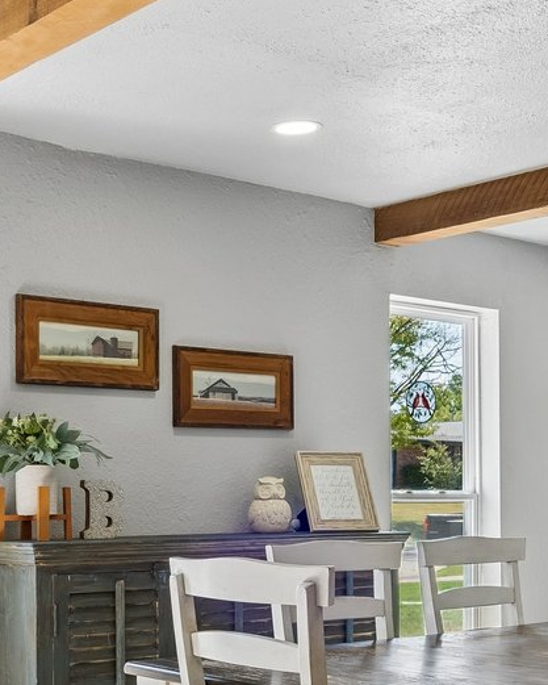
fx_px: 1196
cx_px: 180
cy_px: 516
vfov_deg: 31.4
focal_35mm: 59
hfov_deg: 25.7
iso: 200
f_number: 8
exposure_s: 1/25
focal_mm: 16
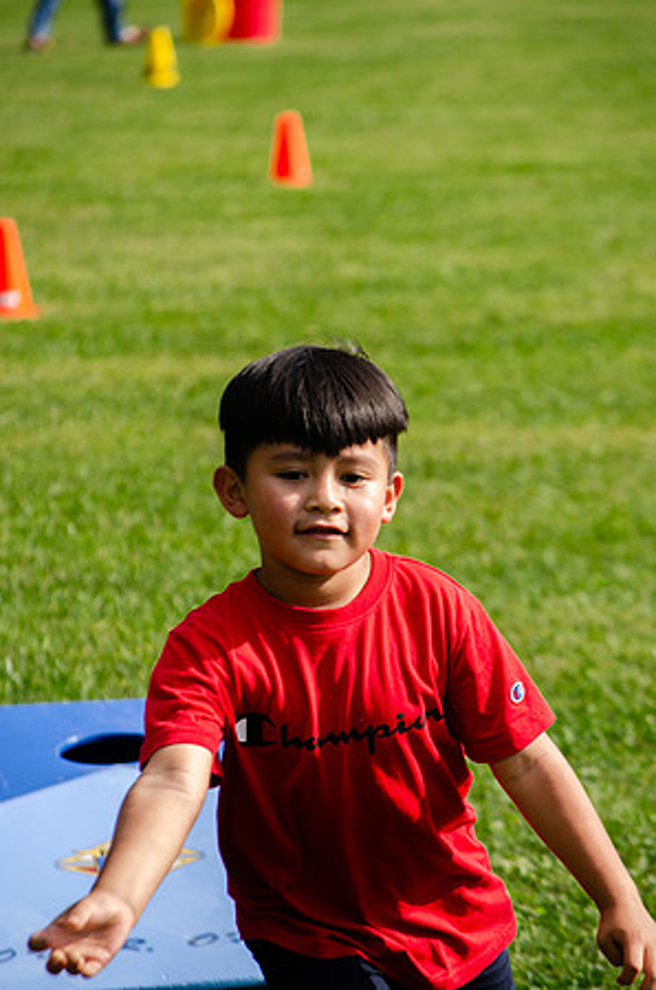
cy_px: 495
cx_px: 328
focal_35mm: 240
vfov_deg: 8.6
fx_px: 6590
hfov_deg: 5.7
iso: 200
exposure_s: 1/800
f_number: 7.1
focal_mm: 160
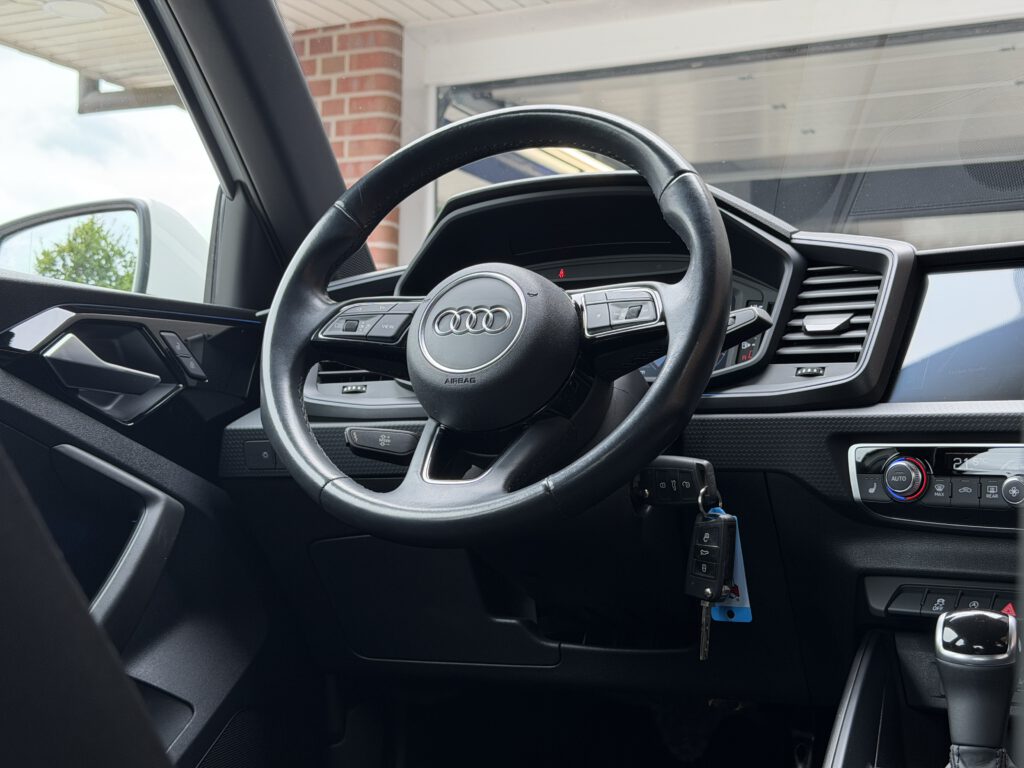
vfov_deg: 30.3
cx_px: 512
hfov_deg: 39.7
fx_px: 1420
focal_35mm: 48
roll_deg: -1.1
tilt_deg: +2.2
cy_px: 384
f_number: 1.78
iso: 50
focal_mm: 6.76
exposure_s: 1/128
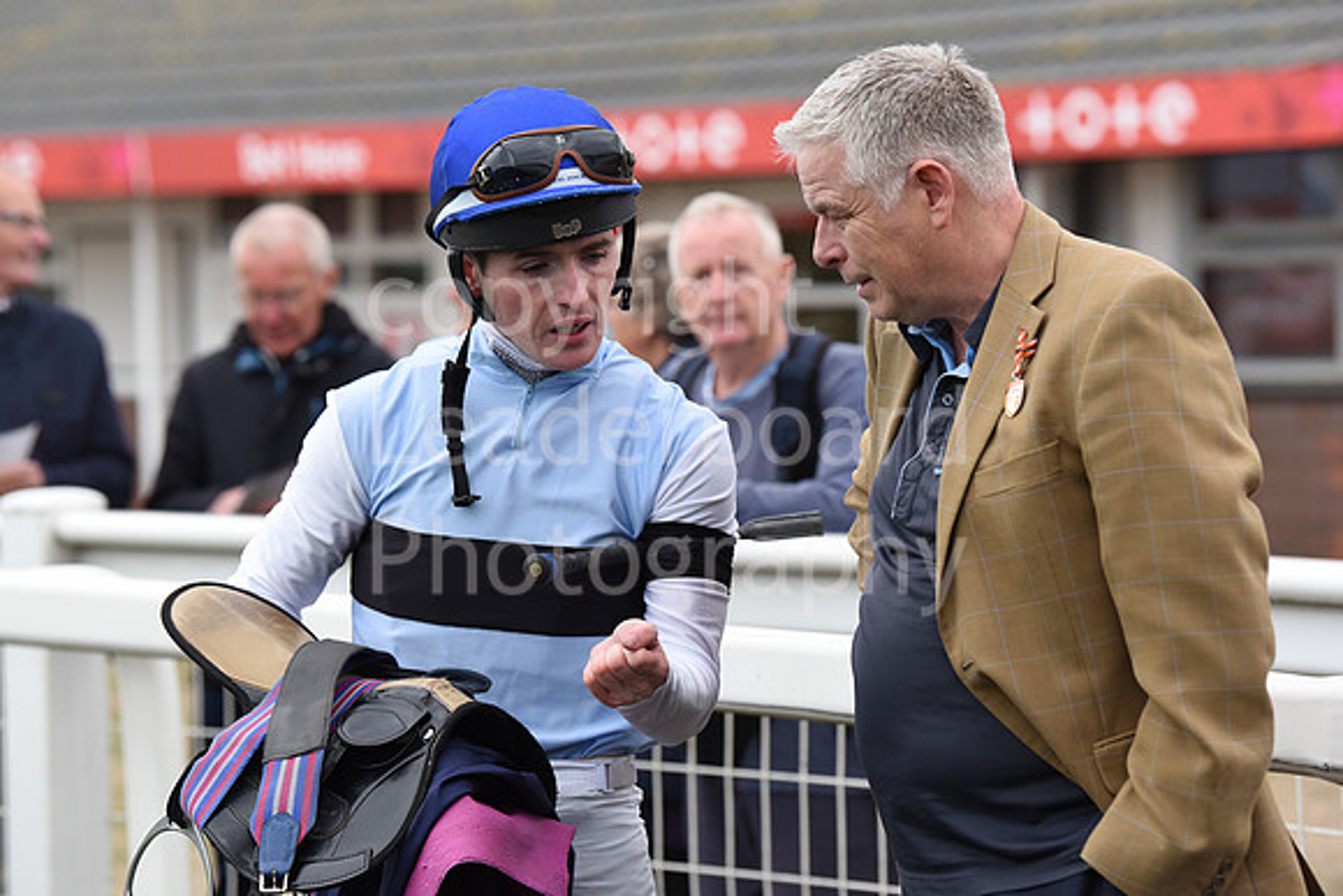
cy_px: 448
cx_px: 672
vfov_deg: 10.6
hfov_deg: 15.8
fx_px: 4851
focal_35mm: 130
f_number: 4.5
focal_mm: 130
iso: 800
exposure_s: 1/1250
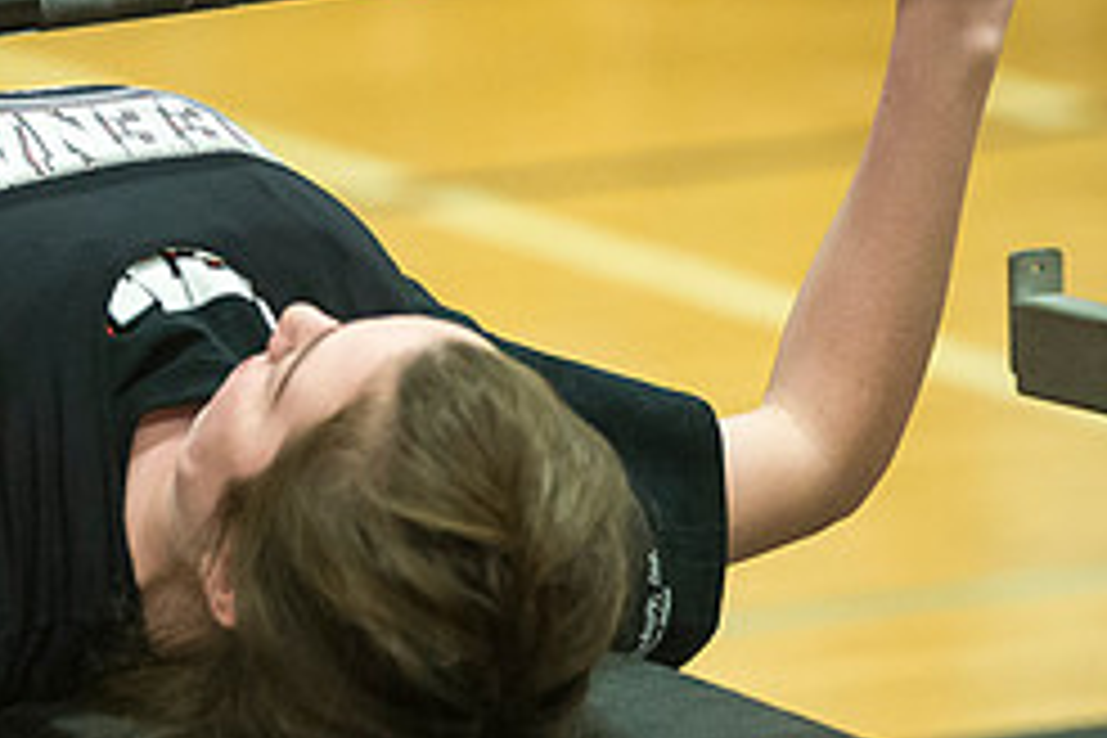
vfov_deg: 3.6
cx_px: 148
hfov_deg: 5.4
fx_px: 11623
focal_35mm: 378
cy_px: 277
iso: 6400
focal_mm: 160
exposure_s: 1/500
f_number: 2.8
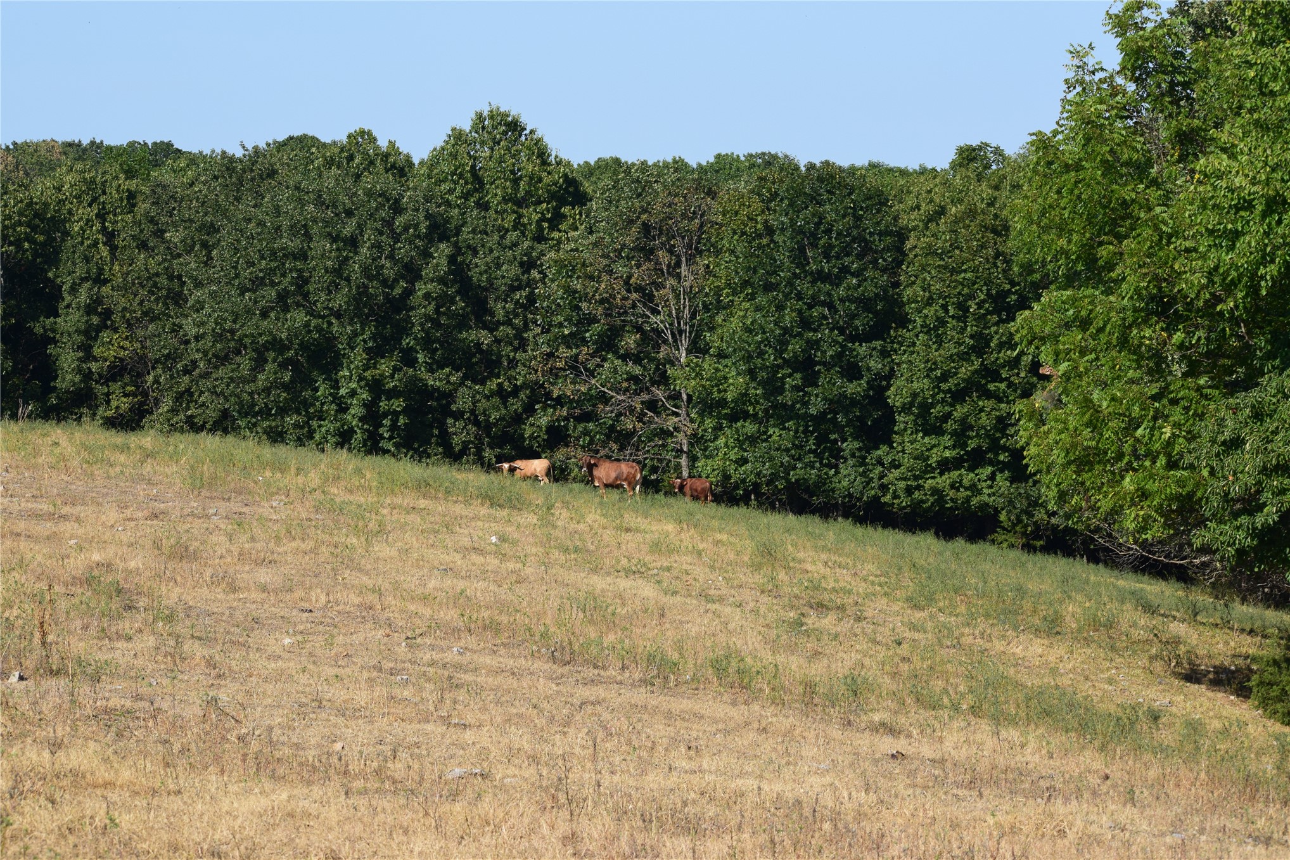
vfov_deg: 13.0
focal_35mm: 105
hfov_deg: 19.5
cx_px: 645
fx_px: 3762
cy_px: 430
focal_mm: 70
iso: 400
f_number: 10
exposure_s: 1/320
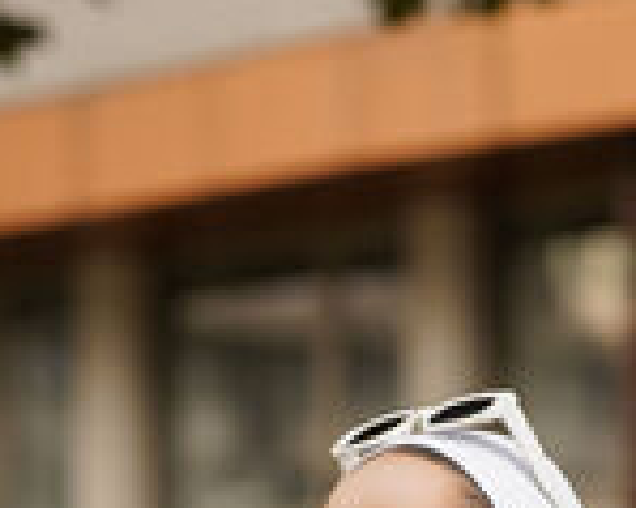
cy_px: 961
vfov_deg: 6.0
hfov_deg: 7.7
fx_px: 4740
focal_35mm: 252
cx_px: 450
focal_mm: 85
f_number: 2.8
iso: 160
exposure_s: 1/500
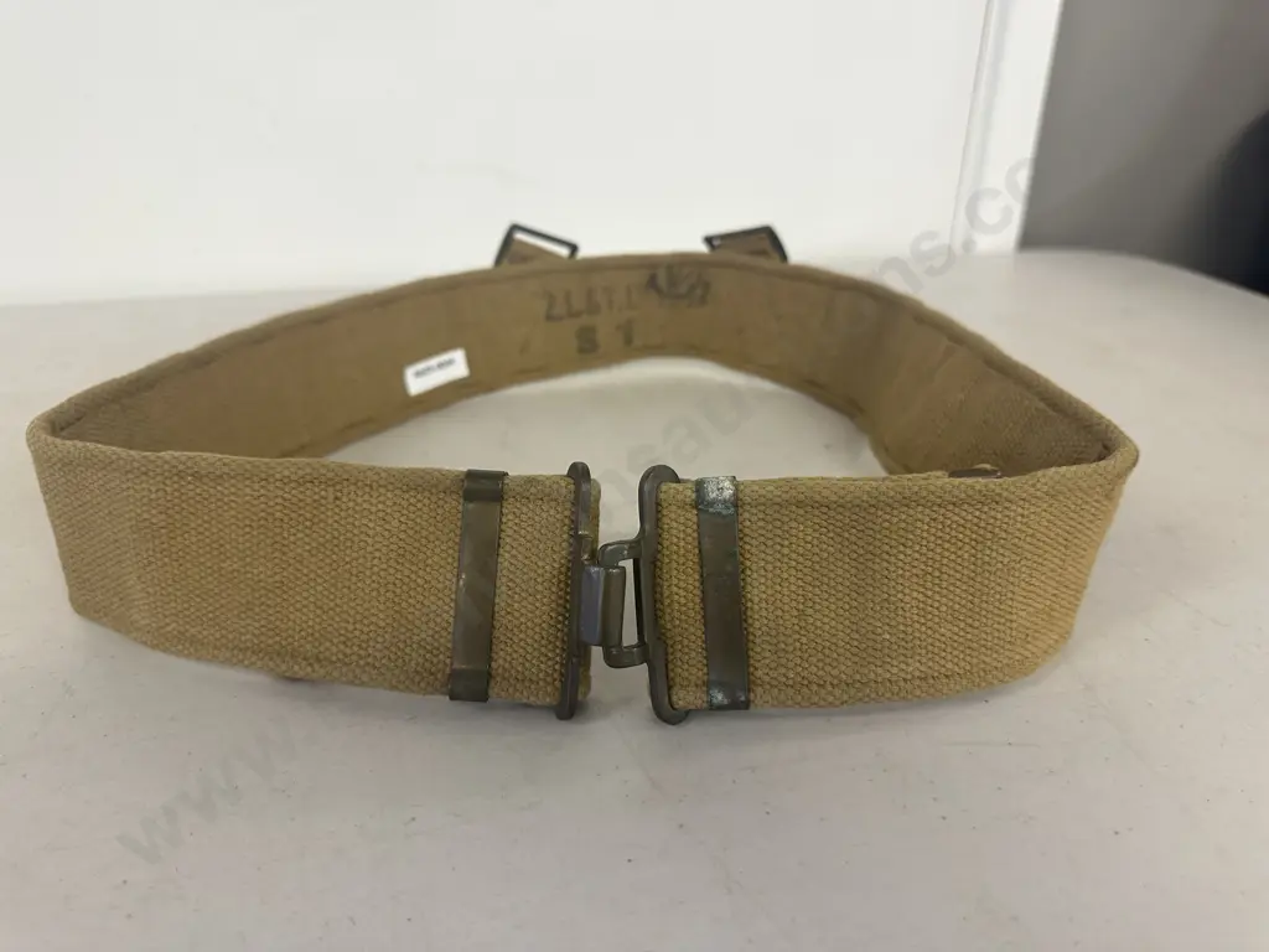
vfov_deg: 56.8
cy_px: 476
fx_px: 880
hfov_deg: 71.6
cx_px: 634
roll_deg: +0.1
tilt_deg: -27.4
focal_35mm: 24
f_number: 1.78
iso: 160
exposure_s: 1/100
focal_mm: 6.86
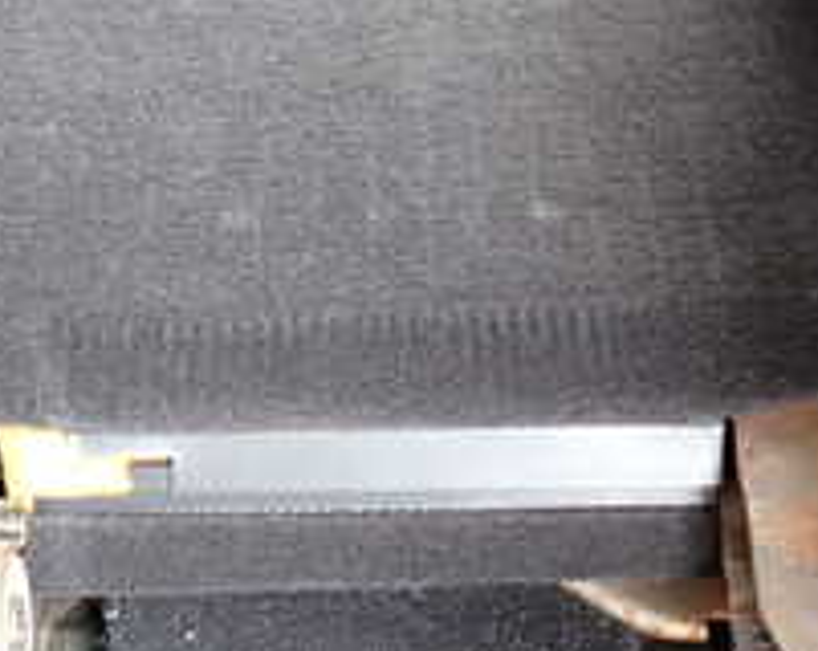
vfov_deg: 20.9
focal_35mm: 73
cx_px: 411
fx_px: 1764
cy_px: 256
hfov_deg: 26.1
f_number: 2
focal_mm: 4.5
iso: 400
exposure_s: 1/30
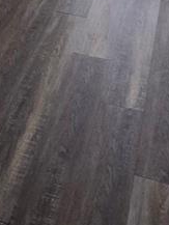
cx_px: 28
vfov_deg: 21.3
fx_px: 468
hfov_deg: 20.2
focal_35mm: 72
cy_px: -141
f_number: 2.2
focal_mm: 2.2
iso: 250
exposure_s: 1/60
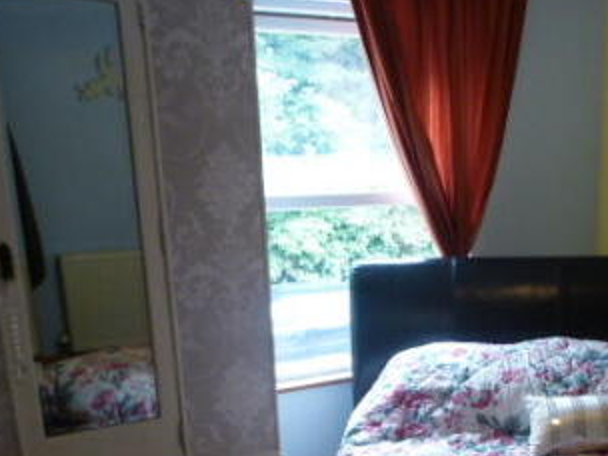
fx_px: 808
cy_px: 399
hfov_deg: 40.1
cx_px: 457
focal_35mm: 46
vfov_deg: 30.3
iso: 400
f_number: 3.3
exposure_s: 1/40
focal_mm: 4.3
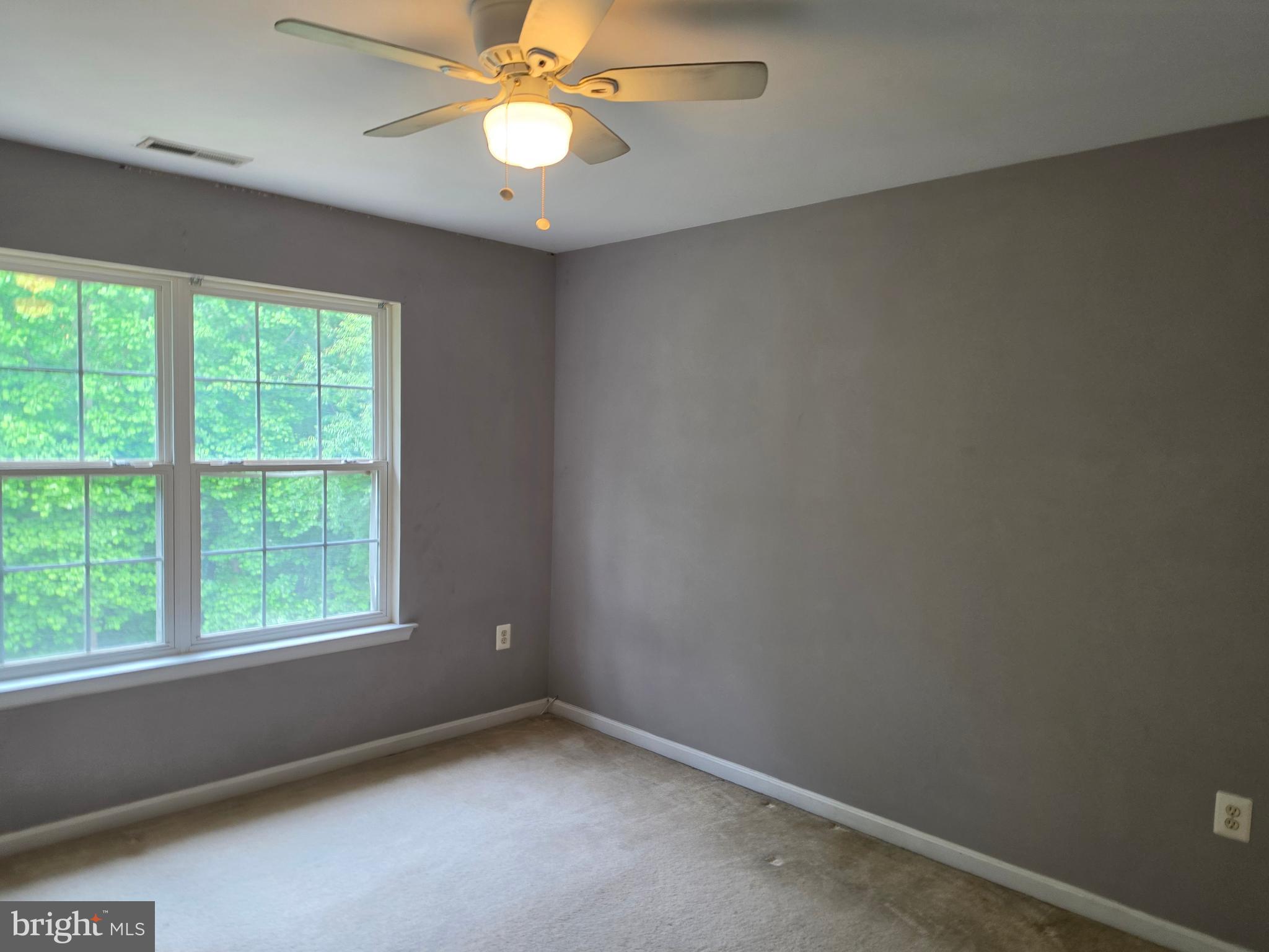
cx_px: 634
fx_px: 843
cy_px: 476
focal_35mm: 23
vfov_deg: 58.9
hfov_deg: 73.9
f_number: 1.4
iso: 100
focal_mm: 6.5
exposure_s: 1/120
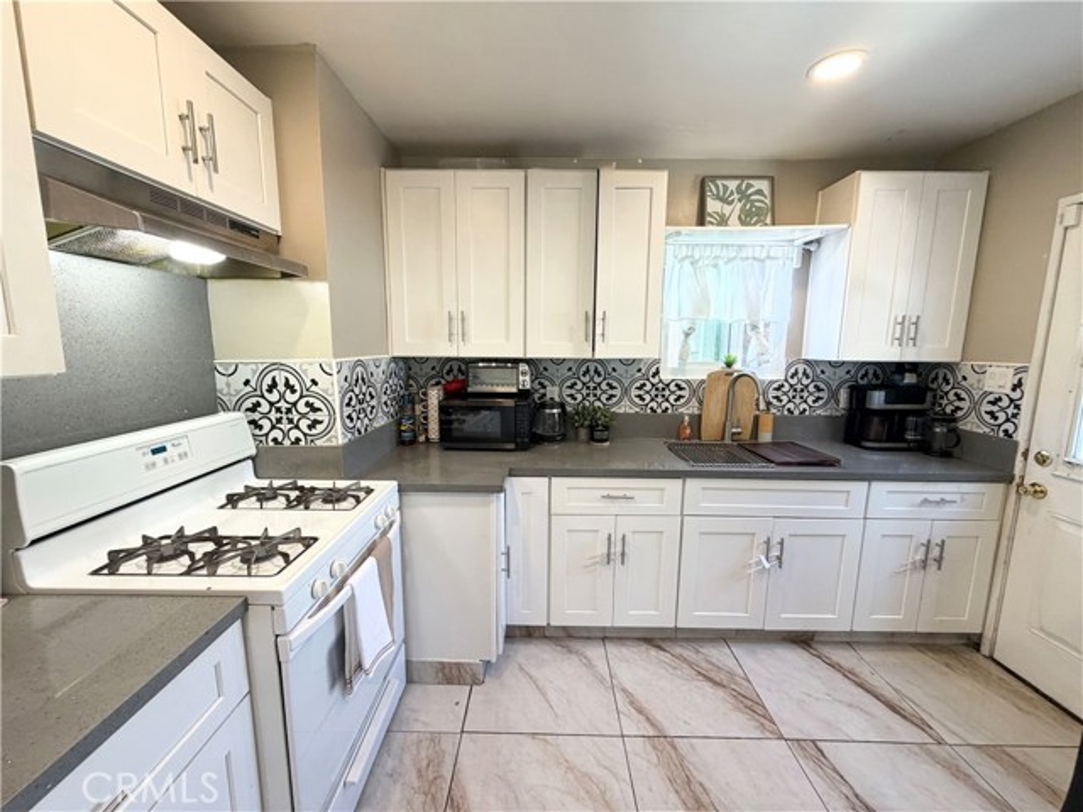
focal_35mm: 14
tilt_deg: -8.6
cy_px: 406
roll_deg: -0.6
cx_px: 542
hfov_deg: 102.1
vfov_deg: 85.7
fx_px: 438
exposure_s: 1/120
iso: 250
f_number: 2.2
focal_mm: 2.22
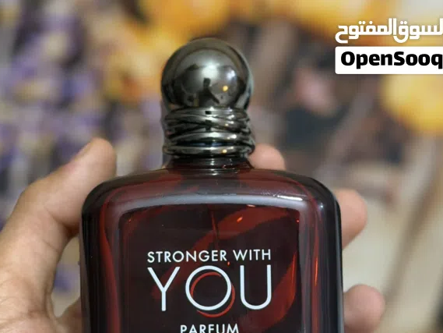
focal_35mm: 54
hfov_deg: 35.5
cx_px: 218
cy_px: 186
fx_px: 691
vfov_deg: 27.0
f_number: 1.78
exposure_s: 1/49
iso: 200
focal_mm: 6.76
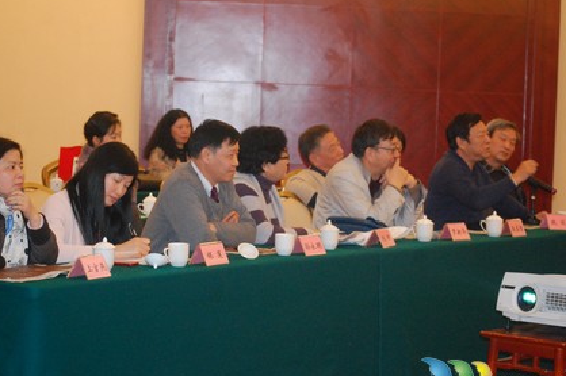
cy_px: 193
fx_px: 1549
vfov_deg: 13.9
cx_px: 255
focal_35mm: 99
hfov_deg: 20.7
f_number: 5
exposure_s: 1/60
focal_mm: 55
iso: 1600
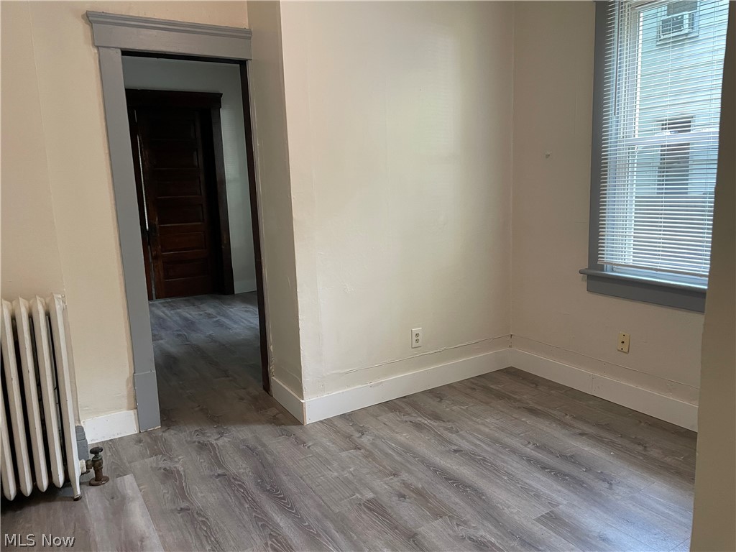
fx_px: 553
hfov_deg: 67.3
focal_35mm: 26
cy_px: 276
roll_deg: +2.0
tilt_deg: -7.2
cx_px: 368
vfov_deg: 53.1
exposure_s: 1/60
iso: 160
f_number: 1.6
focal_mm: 4.2
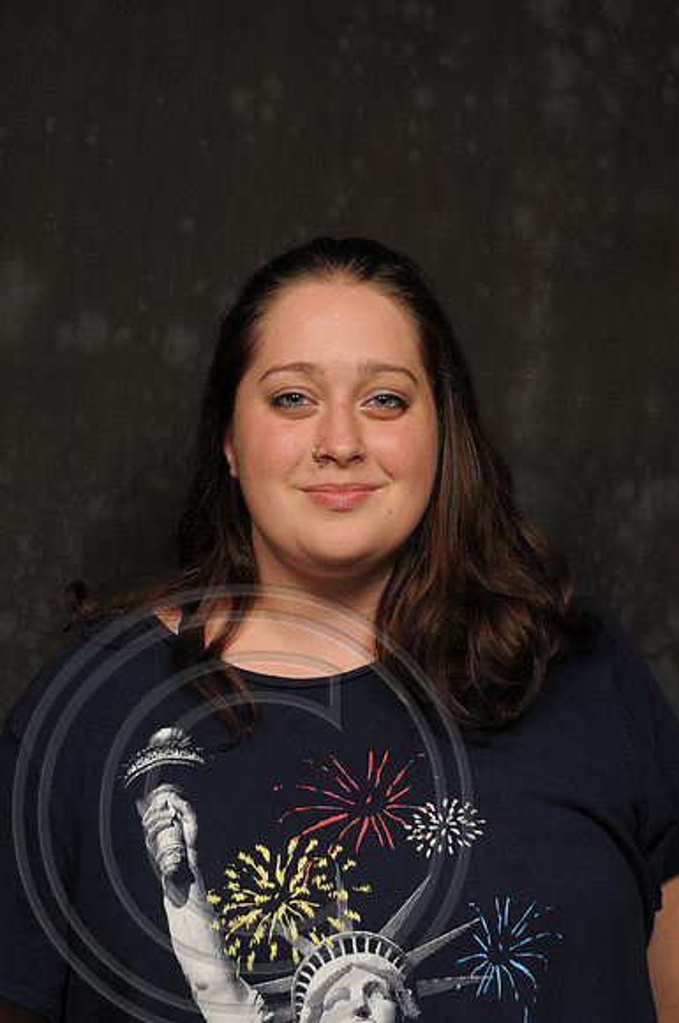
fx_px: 2639
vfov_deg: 21.9
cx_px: 340
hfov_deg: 14.7
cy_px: 512
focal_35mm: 93
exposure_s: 1/100
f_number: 7.1
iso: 200
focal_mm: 62
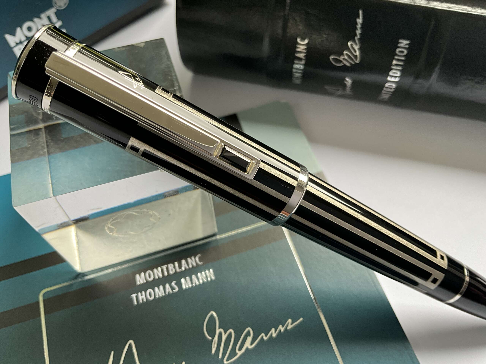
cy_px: 182
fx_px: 407
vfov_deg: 48.2
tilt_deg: -60.1
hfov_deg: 61.7
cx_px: 243
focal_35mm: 29
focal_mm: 3
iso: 50
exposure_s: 1/122
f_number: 1.8
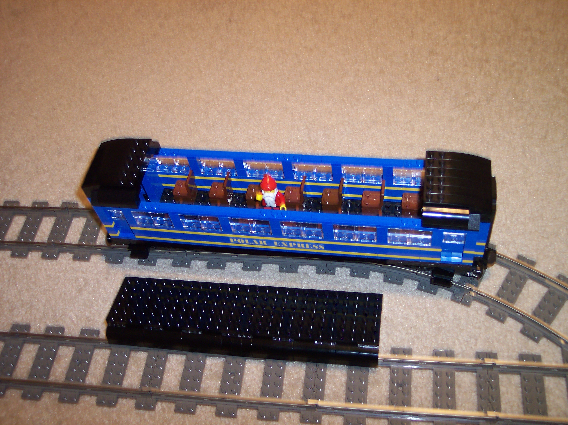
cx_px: 284
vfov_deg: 37.7
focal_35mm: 38
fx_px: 623
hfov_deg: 49.0
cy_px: 212
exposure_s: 1/30
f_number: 2.8
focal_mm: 8
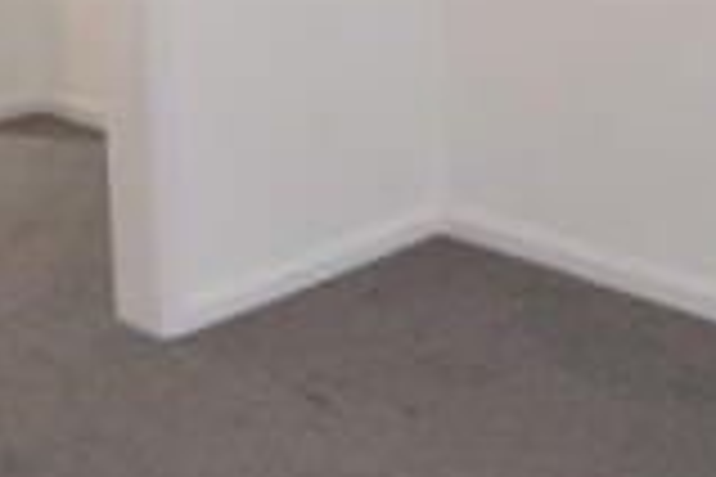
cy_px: -56
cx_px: 376
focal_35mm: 74
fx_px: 1472
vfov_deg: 17.7
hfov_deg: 27.3
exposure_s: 1/125
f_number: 5.6
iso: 640
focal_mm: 12
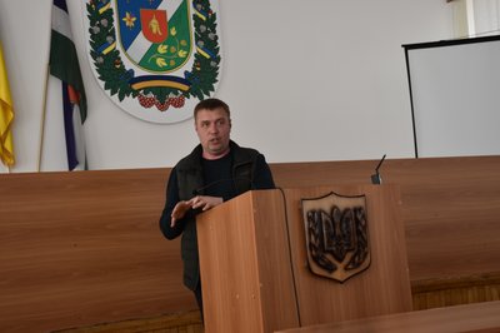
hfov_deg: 31.9
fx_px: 874
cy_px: 166
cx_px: 250
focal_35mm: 63
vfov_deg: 21.5
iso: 400
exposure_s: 1/125
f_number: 5.6
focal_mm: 42
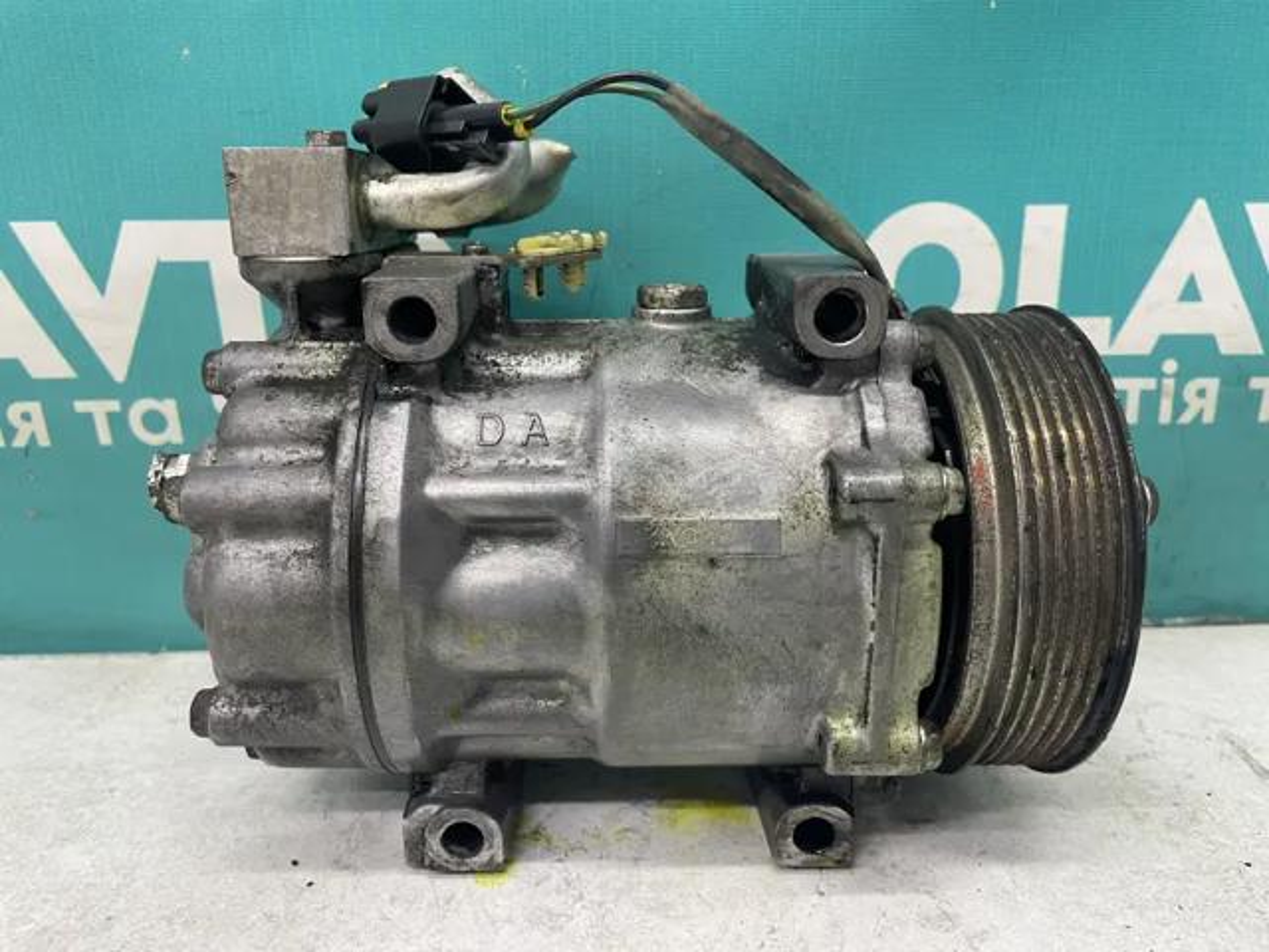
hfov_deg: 67.3
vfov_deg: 53.1
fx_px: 953
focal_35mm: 26
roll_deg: +0.4
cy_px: 476
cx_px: 634
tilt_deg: -17.4
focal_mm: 4.2
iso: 64
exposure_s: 1/50
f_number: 1.6
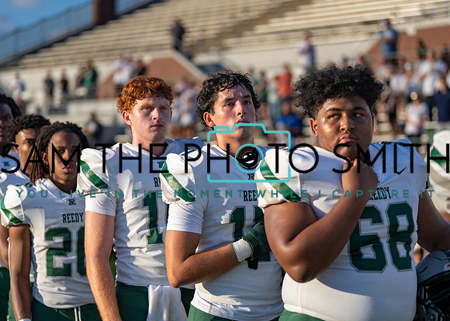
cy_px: 160
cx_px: 225
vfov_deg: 14.2
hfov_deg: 19.9
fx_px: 1285
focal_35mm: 101
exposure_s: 1/1600
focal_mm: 96
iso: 100
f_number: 2.8
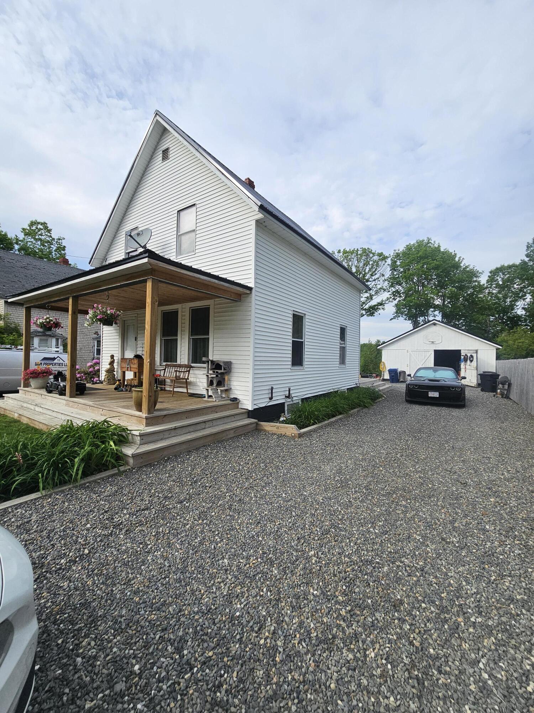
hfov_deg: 89.9
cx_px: 267
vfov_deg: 106.2
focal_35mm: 13
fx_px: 267
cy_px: 356
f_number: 2.2
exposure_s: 1/1659
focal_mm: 2.2
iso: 50
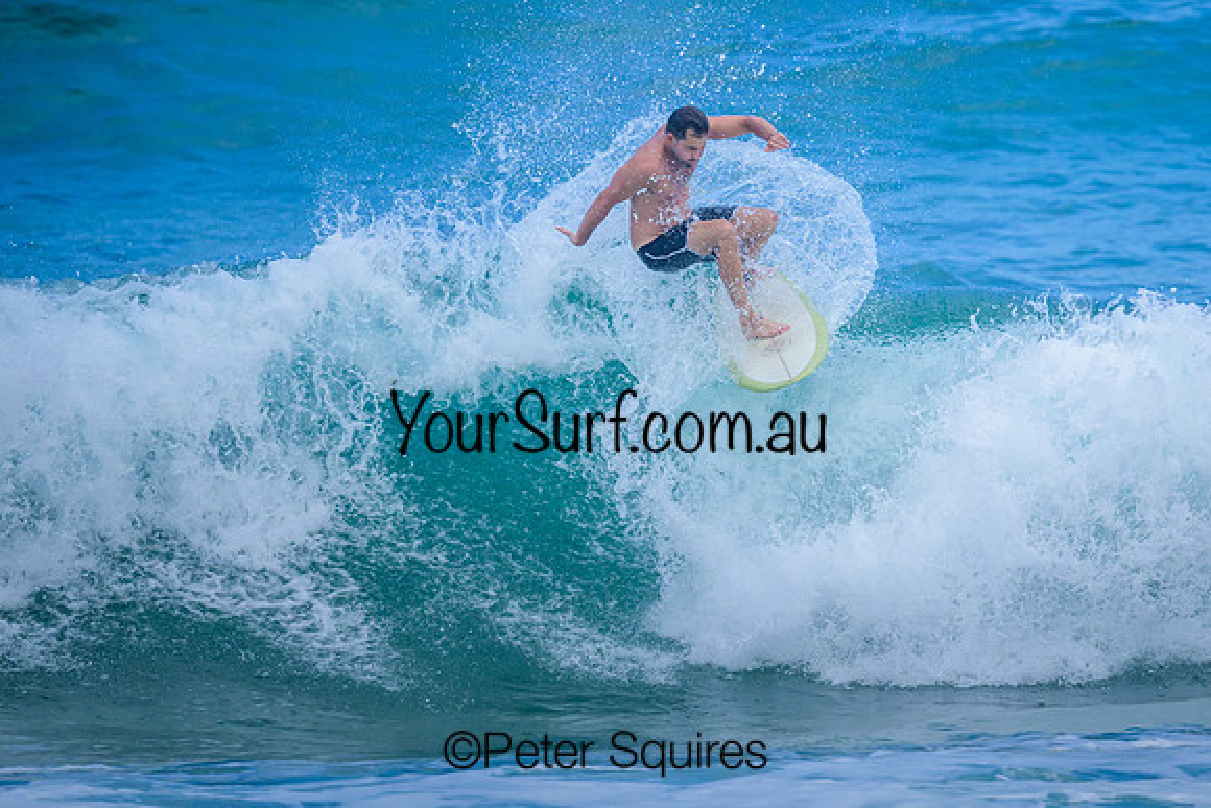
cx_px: 768
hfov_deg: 2.0
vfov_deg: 1.4
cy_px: 379
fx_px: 34138
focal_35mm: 1015
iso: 800
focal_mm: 800
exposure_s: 1/3200
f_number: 6.3
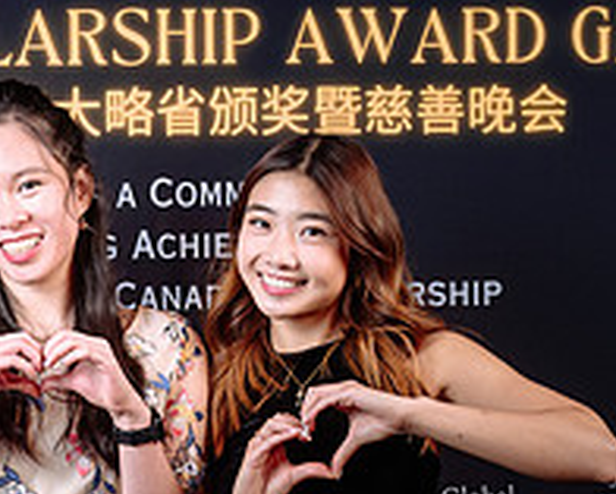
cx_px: 123
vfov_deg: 15.9
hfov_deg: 19.7
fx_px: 1751
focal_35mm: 96
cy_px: 429
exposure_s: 1/160
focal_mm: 34
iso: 500
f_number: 5
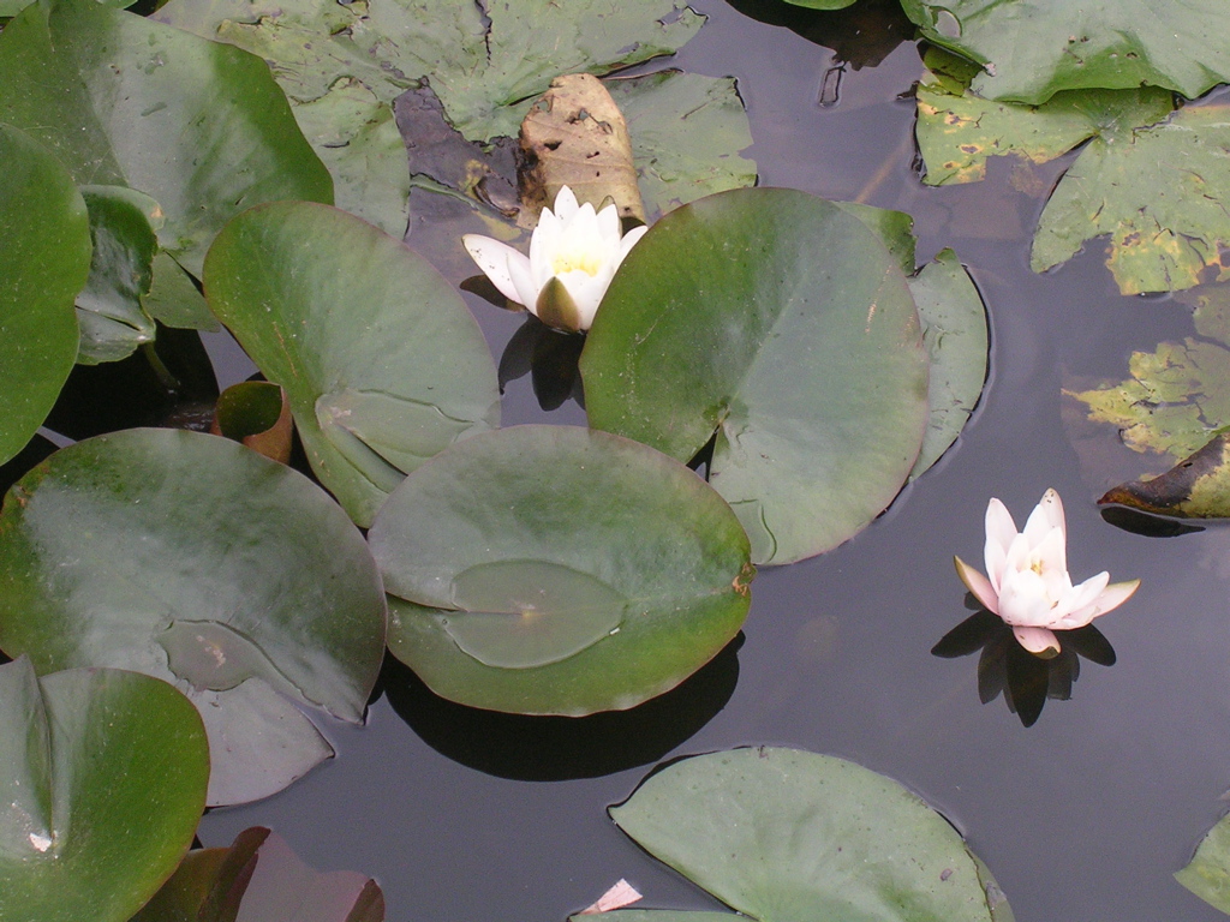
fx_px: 4086
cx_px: 615
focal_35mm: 115
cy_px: 461
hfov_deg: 17.1
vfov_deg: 12.9
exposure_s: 1/184
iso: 102
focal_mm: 17.4
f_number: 4.9
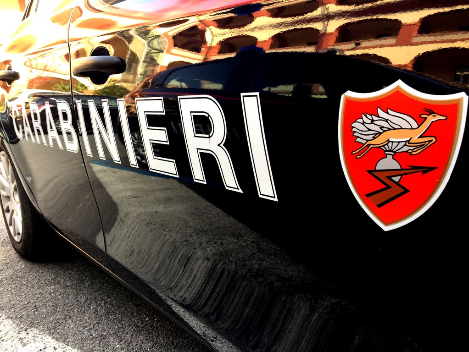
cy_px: 176
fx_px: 393
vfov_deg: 48.3
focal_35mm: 29
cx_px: 234
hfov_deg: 61.6
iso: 32
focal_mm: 4.15
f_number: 2.2
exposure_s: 1/100
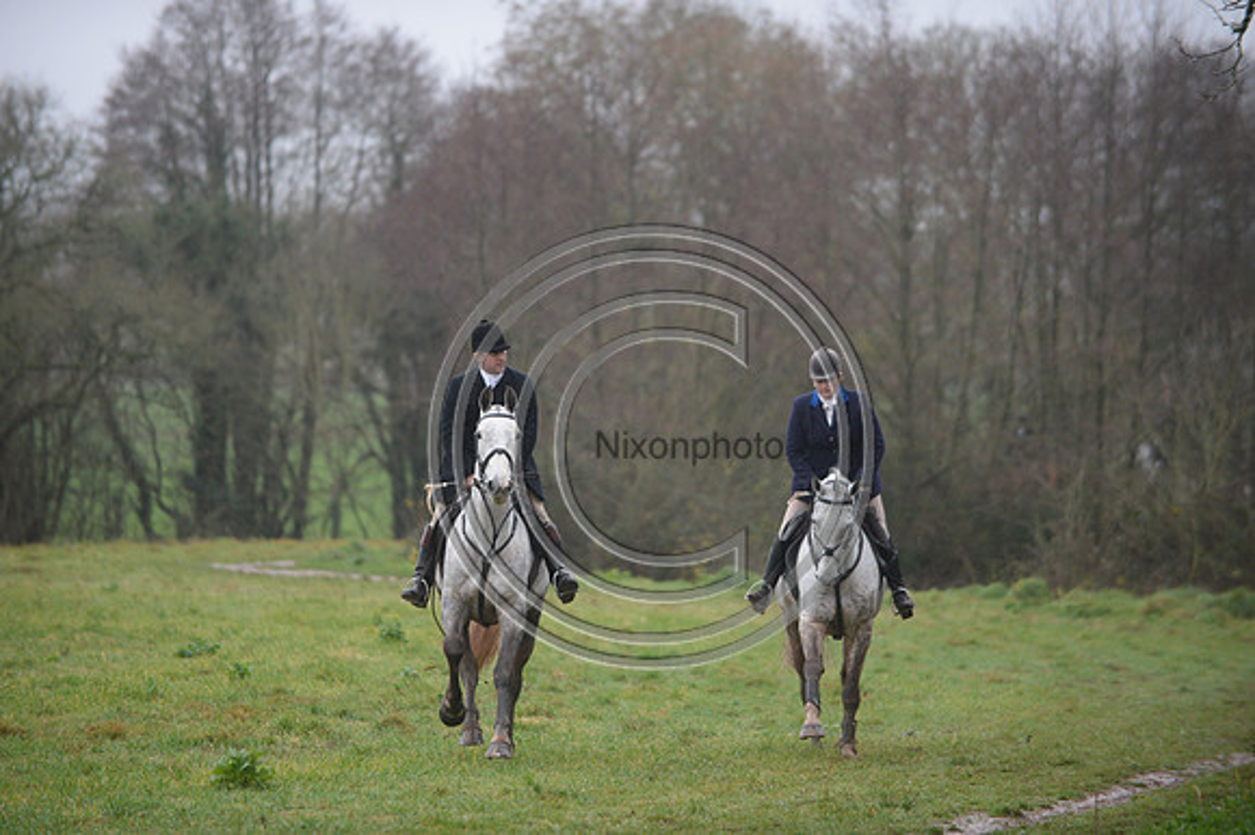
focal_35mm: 200
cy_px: 418
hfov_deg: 10.3
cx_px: 628
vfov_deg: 6.9
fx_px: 6968
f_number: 2.8
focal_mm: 200
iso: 1600
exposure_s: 1/800
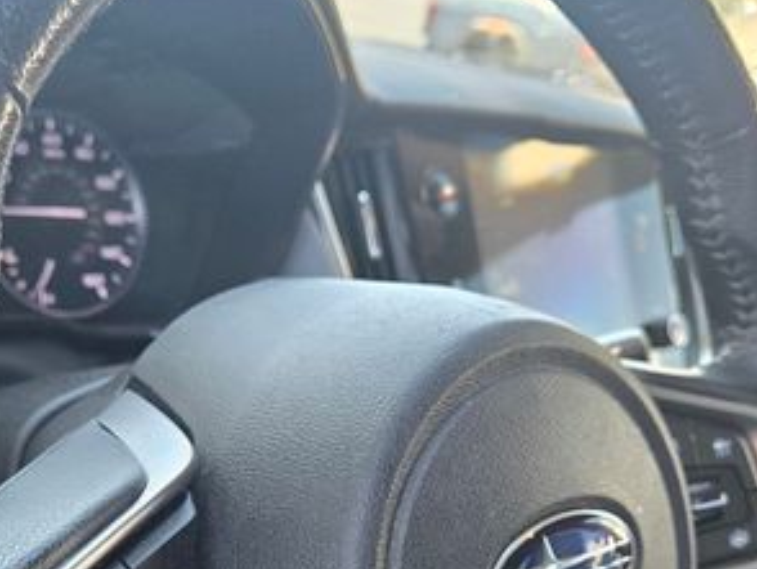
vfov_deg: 27.8
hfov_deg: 37.6
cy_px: 541
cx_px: 232
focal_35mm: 50
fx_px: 1094
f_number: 1.8
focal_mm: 5.4
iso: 125
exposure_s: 1/180
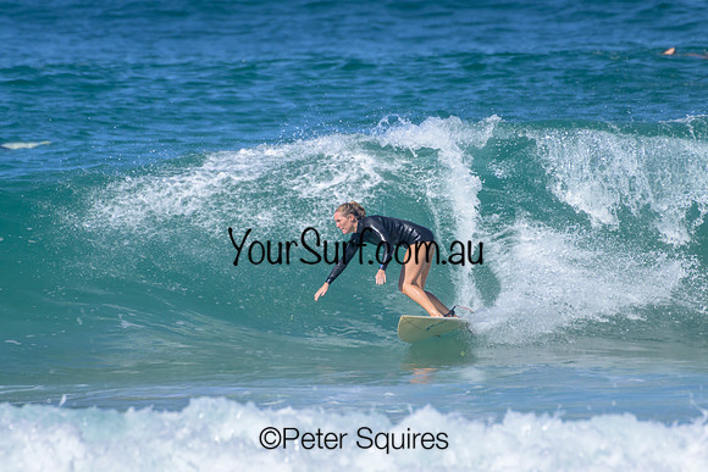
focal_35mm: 1039
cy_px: 227
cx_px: 340
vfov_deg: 1.3
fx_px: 20436
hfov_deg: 2.0
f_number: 11
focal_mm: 1000
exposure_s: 1/2000
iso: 1100
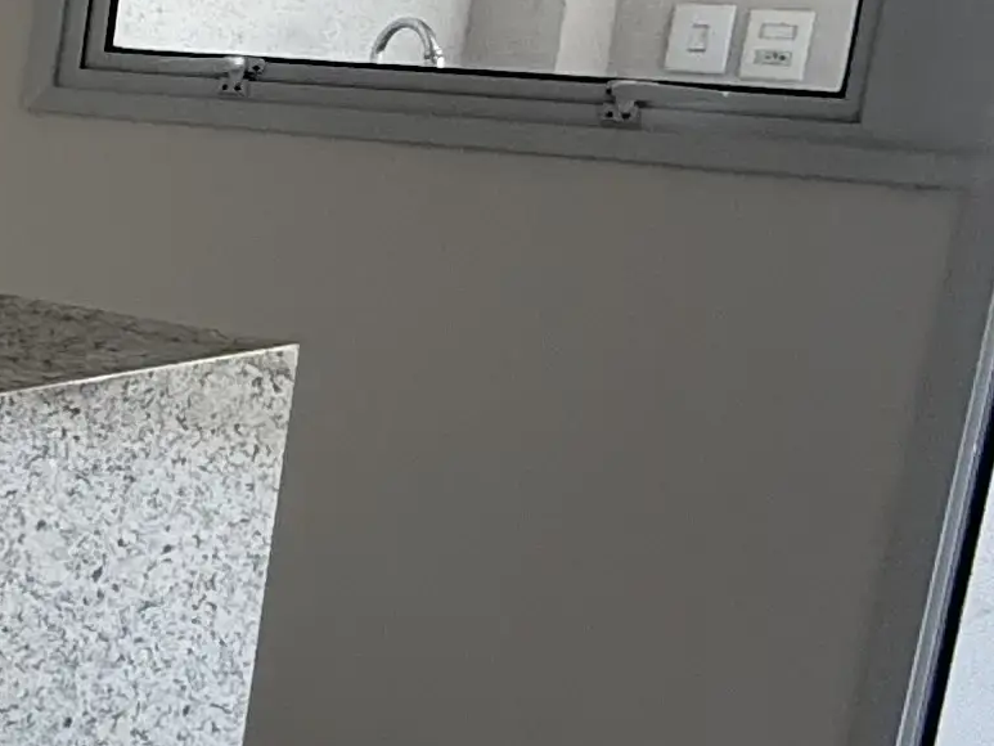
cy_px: 277
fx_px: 2097
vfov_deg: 20.1
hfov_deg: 16.6
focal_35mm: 73
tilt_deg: -9.2
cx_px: -1187
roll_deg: -0.7
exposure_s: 1/99
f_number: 2.2
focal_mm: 2.22
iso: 100
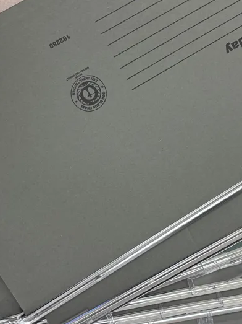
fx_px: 494
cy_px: 189
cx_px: 154
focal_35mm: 53
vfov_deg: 36.1
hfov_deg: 27.4
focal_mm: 5.96
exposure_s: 1/50
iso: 125
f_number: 1.6
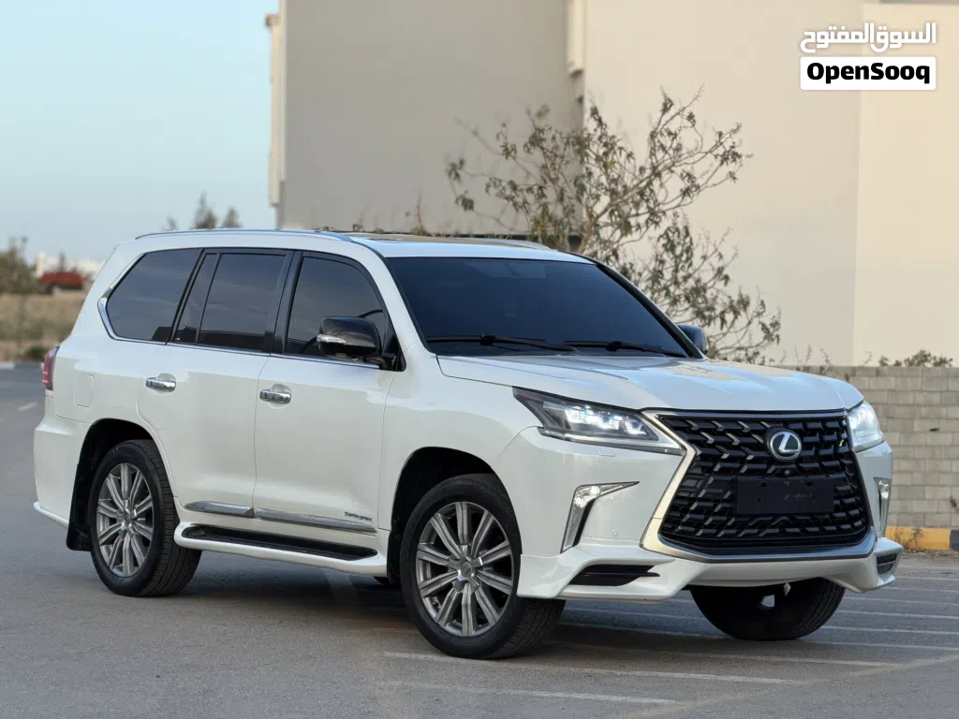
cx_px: 480
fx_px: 2770
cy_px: 360
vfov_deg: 14.8
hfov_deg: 19.6
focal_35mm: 100
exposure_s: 1/121
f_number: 2.8
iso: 100
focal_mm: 16.89
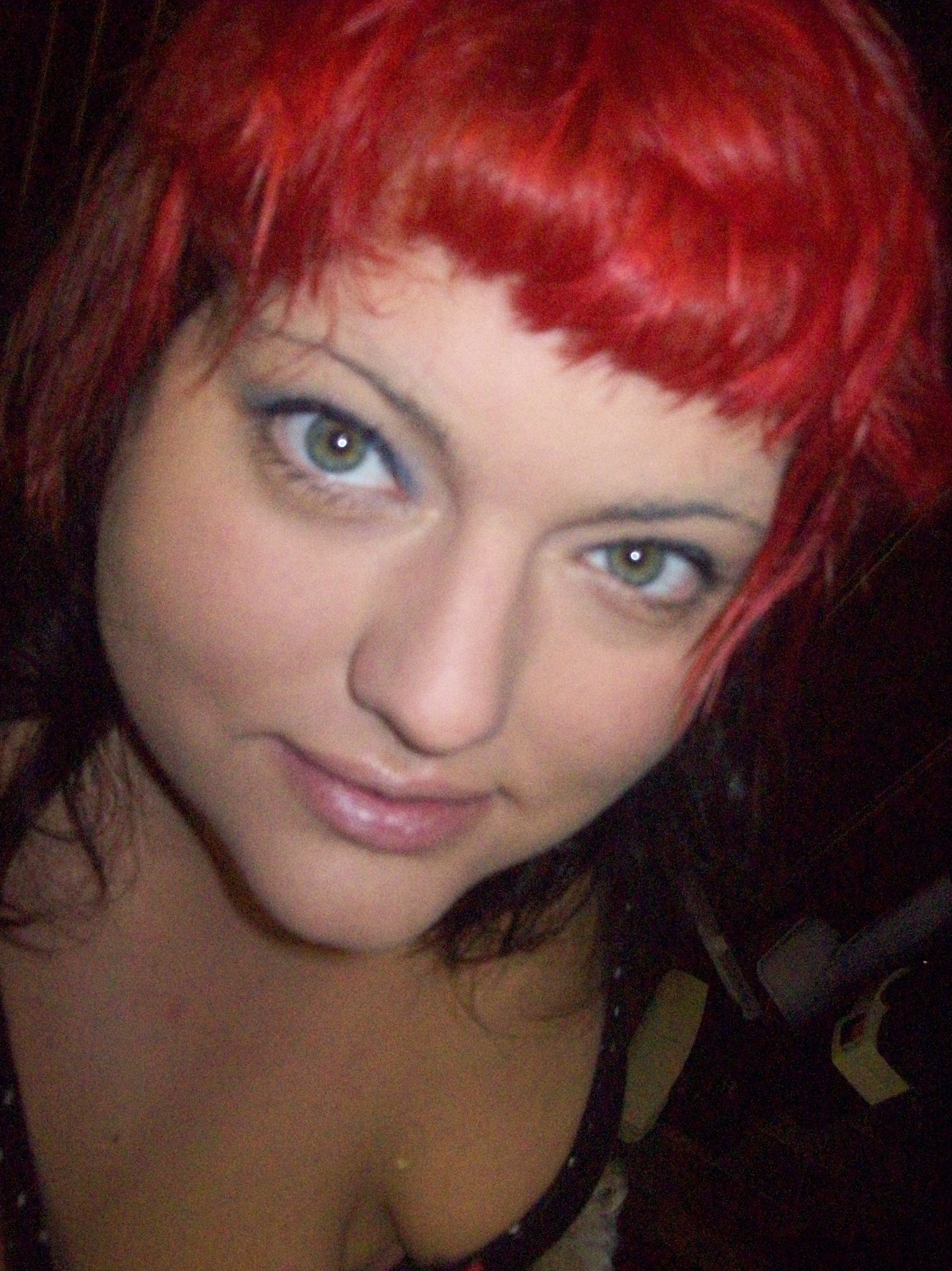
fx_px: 1321
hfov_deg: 39.6
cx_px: 476
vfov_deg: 51.4
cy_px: 636
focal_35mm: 36
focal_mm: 6
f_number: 2.7
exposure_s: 1/128
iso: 800
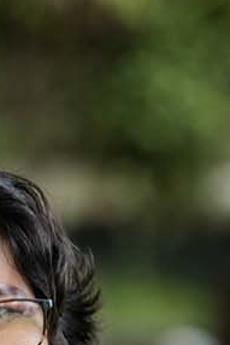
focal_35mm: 778
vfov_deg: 2.6
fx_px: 7464
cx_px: -52
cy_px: 774
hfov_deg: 1.8
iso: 180
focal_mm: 155
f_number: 3.5
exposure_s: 1/250
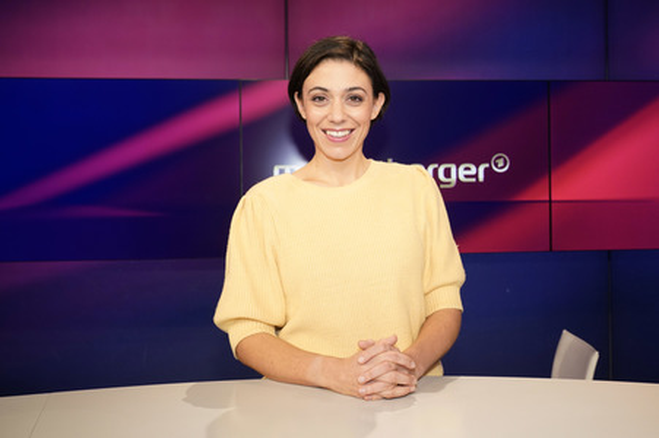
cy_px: 219
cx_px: 330
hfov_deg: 60.3
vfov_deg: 42.3
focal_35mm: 31
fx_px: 567
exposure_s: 1/125
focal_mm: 31
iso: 2000
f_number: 5
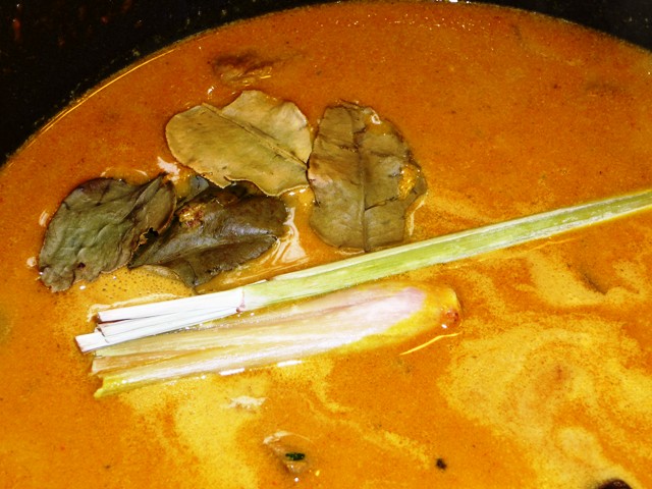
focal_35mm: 72
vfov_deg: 20.4
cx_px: 326
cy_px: 244
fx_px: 1356
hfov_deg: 27.0
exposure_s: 1/40
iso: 100
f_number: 4.6
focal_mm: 12.2
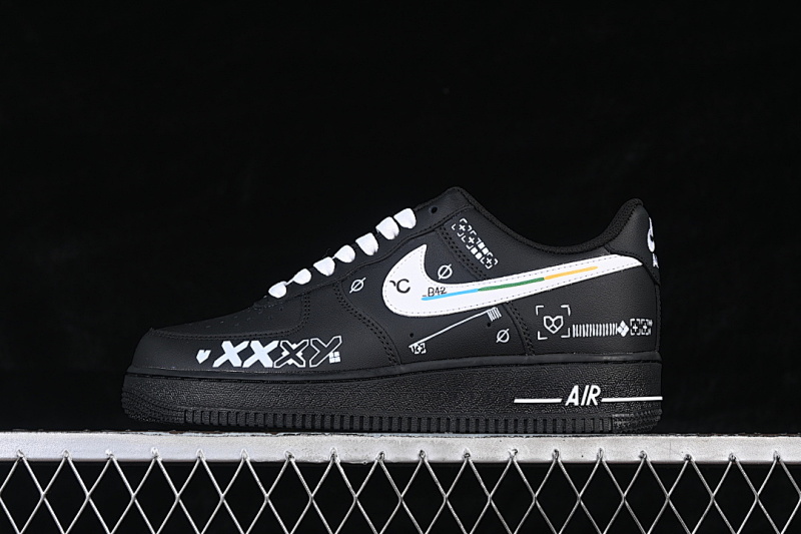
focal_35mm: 75
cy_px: 267
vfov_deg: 18.2
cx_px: 400
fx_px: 1668
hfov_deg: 27.0
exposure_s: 1/60
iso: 160
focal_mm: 50
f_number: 6.3
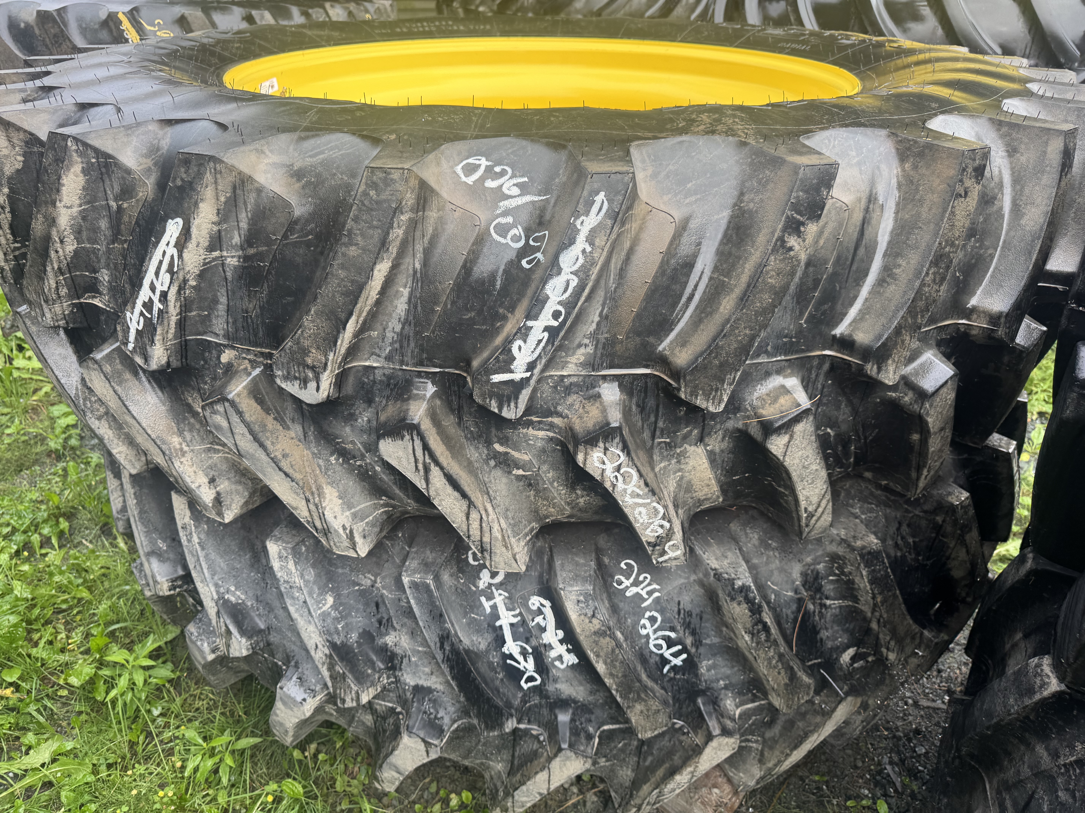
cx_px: 542
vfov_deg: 56.8
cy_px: 406
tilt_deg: -28.1
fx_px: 752
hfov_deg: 71.6
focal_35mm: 24
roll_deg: -0.3
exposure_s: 1/121
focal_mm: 6.76
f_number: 1.78
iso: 80
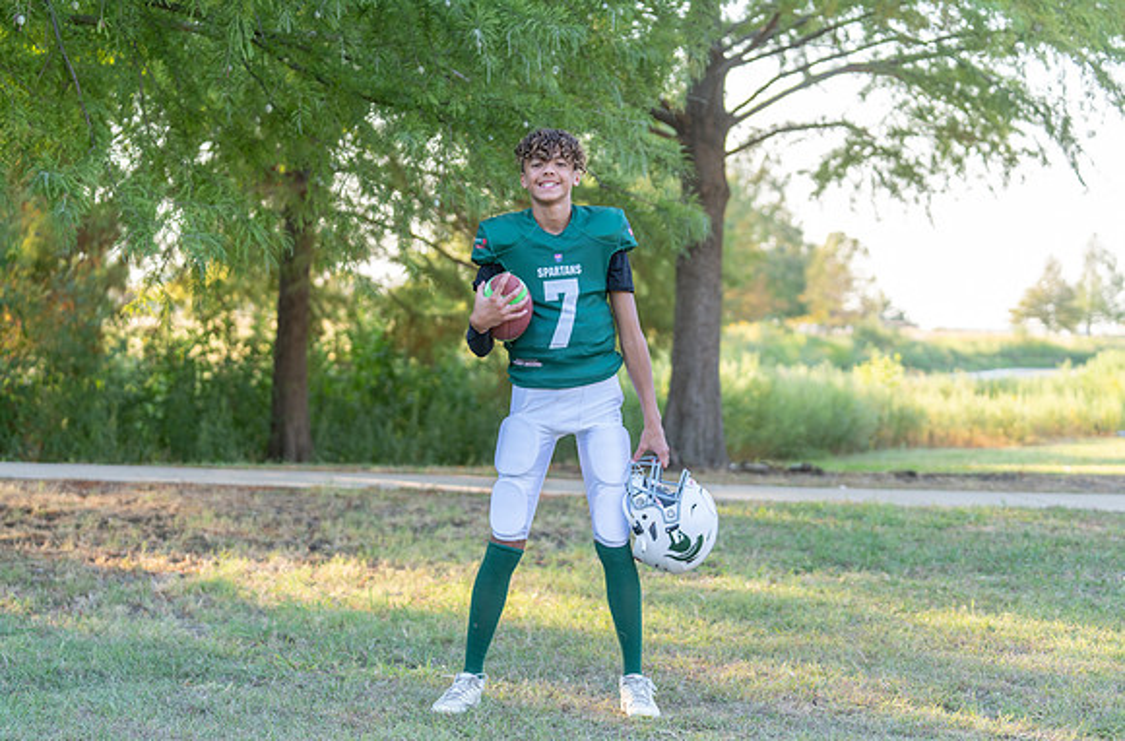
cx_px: 558
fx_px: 2310
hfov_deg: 27.4
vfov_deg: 18.2
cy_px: 386
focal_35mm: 74
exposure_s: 1/320
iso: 250
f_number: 2.8
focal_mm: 70
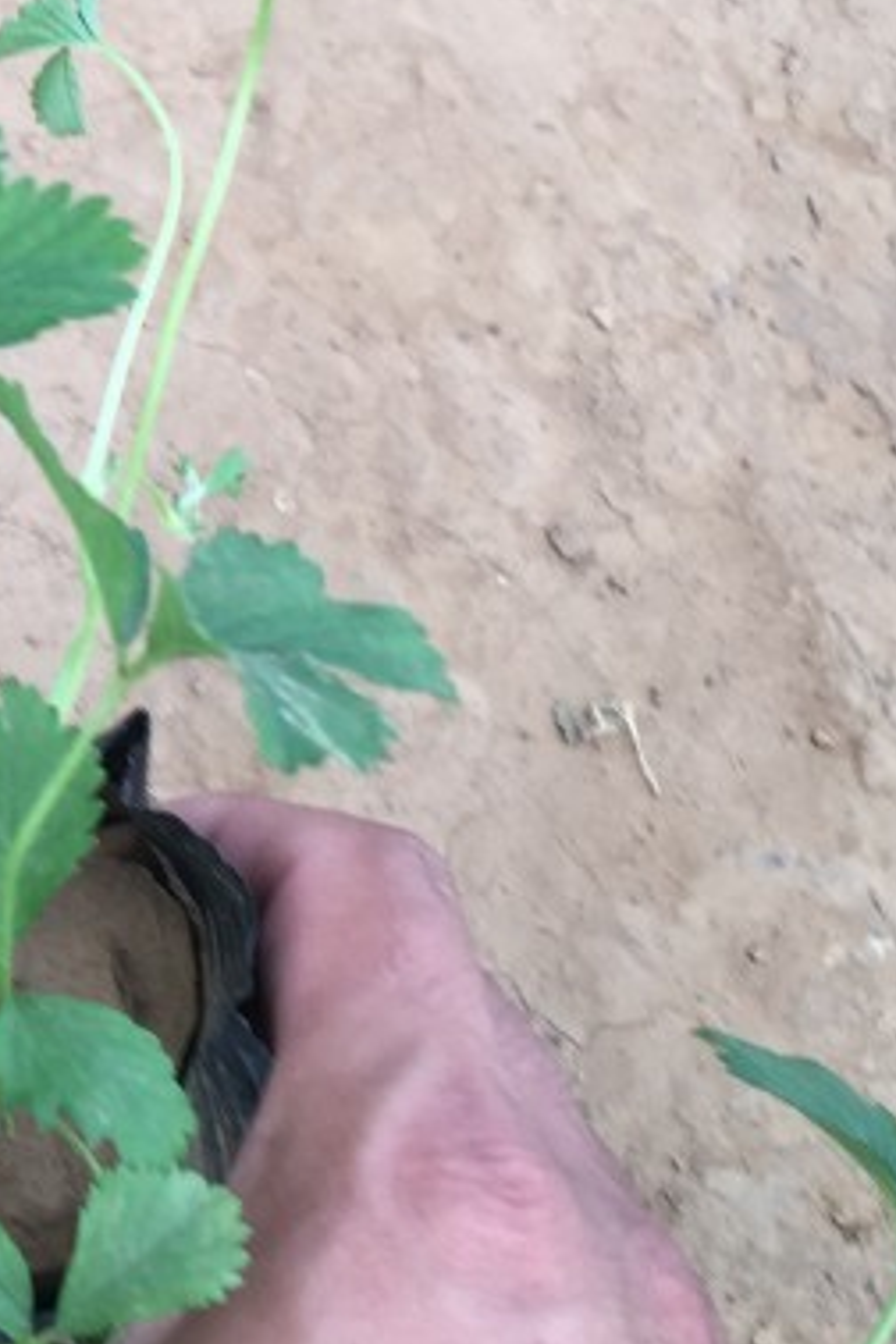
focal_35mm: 85
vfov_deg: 23.7
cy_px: 373
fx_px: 3173
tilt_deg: -59.5
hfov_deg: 14.9
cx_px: -441
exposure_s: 1/113
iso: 32
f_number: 2.2
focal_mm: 4.15
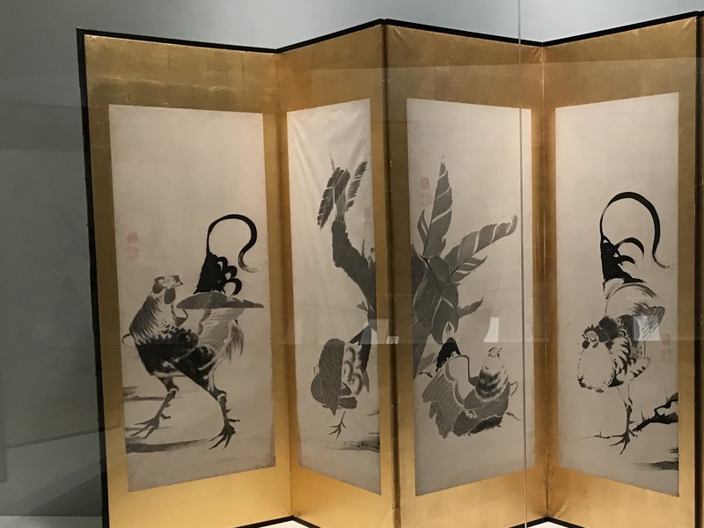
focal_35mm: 42
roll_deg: +0.6
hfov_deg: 43.4
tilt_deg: -3.9
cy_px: 297
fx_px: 854
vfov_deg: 34.3
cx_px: 527
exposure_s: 1/17
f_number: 1.8
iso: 80
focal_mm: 3.99
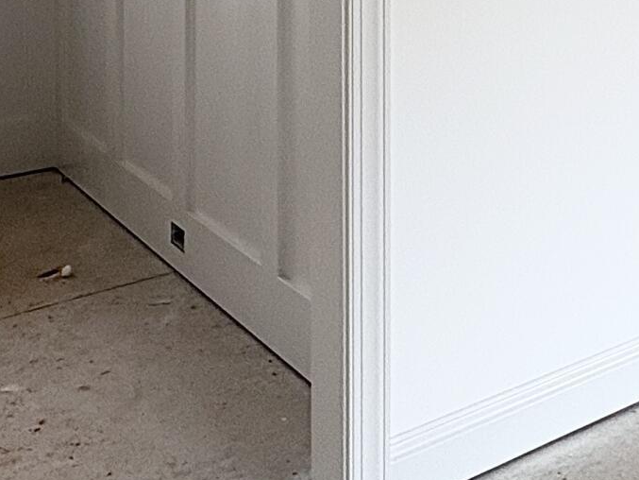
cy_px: -168
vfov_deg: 21.1
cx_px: 553
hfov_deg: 30.1
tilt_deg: +0.3
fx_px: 1145
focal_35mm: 62
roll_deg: +0.5
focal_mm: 2.22
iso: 80
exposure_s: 1/99
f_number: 2.2
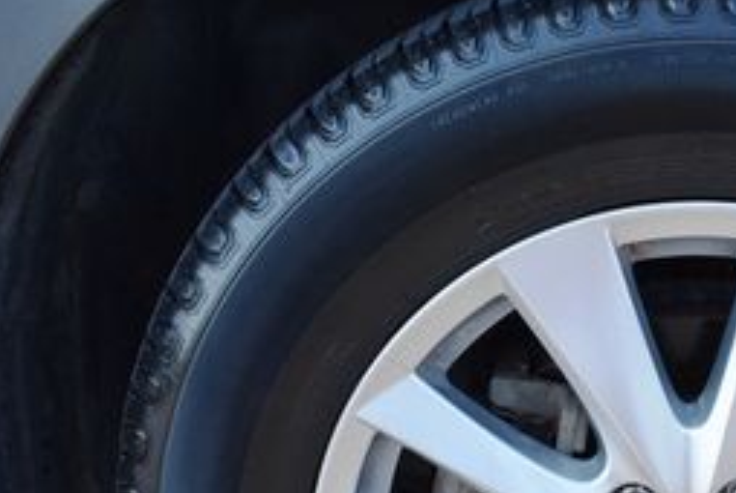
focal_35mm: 68
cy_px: 471
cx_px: 684
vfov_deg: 19.6
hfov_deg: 28.3
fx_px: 1392
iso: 280
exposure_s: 1/250
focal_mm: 18
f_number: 5.6
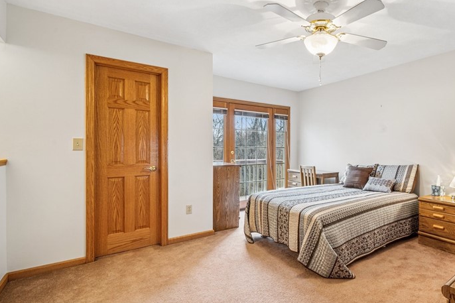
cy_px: 147
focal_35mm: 19
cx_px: 297
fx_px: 240
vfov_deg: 64.5
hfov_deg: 84.4
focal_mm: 12
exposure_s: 2.5
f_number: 11
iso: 50
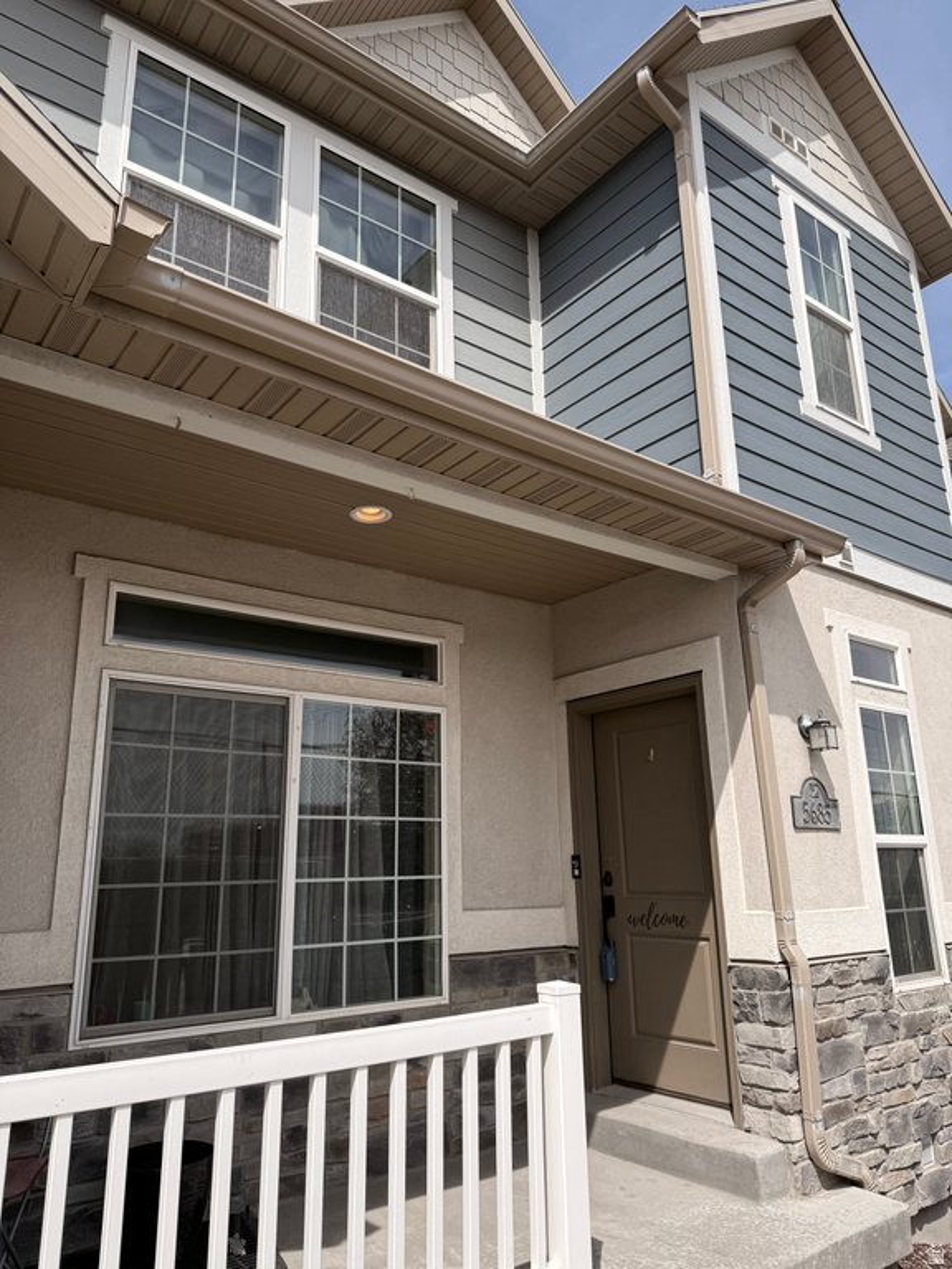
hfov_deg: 56.8
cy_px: 634
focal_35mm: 24
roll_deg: +1.8
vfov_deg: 71.6
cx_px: 476
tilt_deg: +15.3
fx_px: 880
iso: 80
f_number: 1.78
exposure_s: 1/4167
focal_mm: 6.76
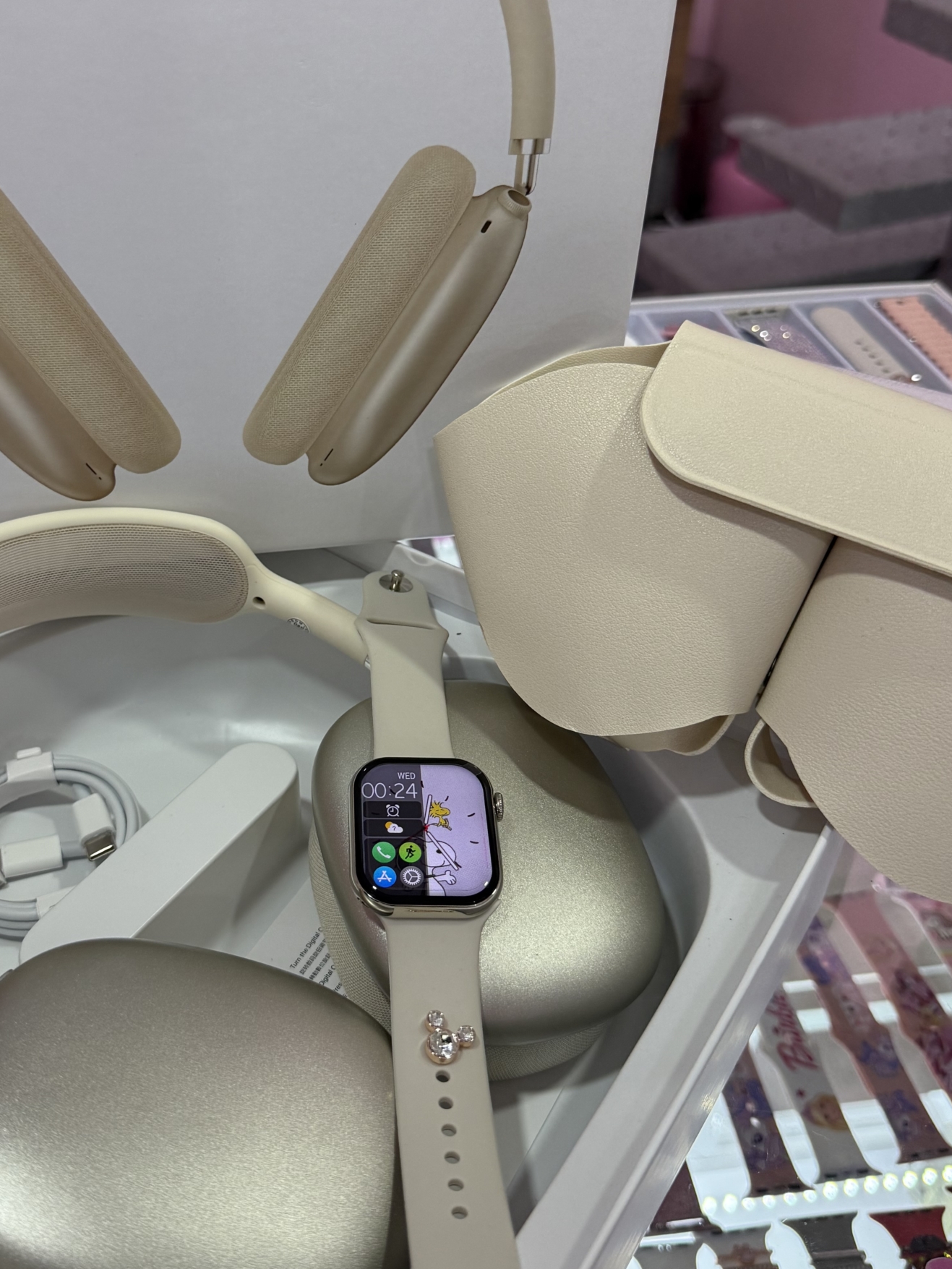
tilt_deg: -35.3
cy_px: 535
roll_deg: -2.2
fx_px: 1283
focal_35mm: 35
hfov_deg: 40.5
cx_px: 361
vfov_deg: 52.4
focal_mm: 6.76
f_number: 1.78
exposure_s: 1/120
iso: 200
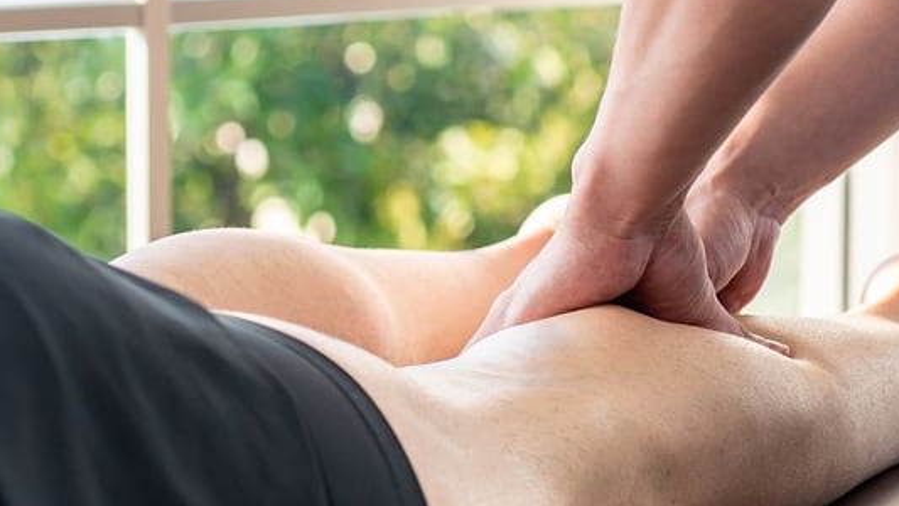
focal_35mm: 165
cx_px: 567
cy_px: 115
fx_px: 3934
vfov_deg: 7.4
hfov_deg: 13.0
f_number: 4
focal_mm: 70
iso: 160
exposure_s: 1/200
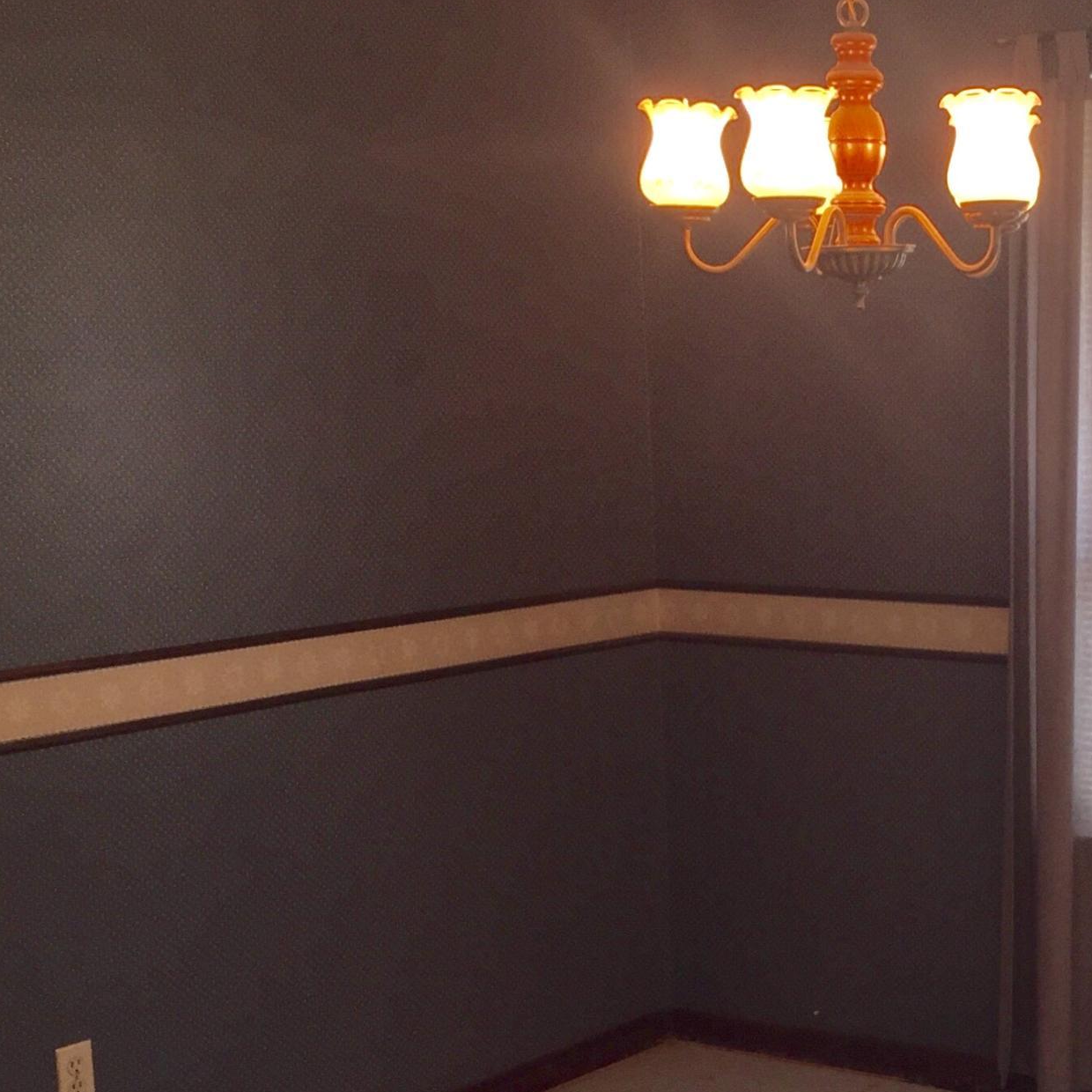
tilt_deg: -10.7
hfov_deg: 26.5
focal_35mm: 62
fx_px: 2213
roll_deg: -0.4
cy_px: 800
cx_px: 1037
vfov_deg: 27.4
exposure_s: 1/31
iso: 32
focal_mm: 4.15
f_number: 2.2
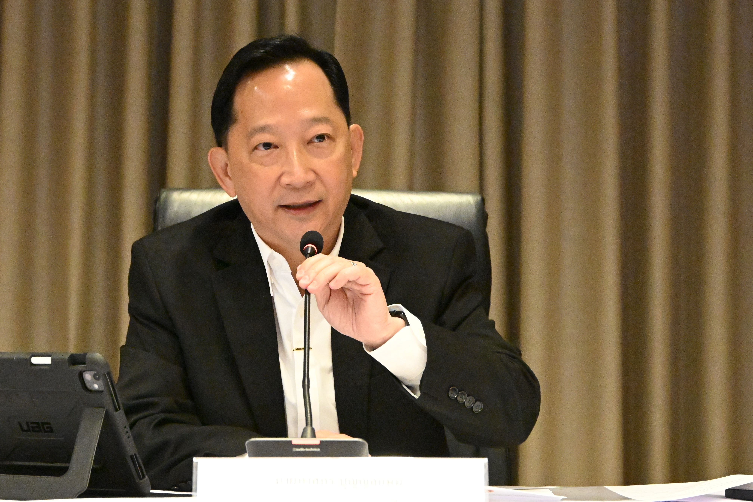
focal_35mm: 145
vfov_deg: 9.5
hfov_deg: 14.2
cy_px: 251
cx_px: 376
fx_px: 3033
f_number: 6.3
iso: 25600
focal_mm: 97
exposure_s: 1/500
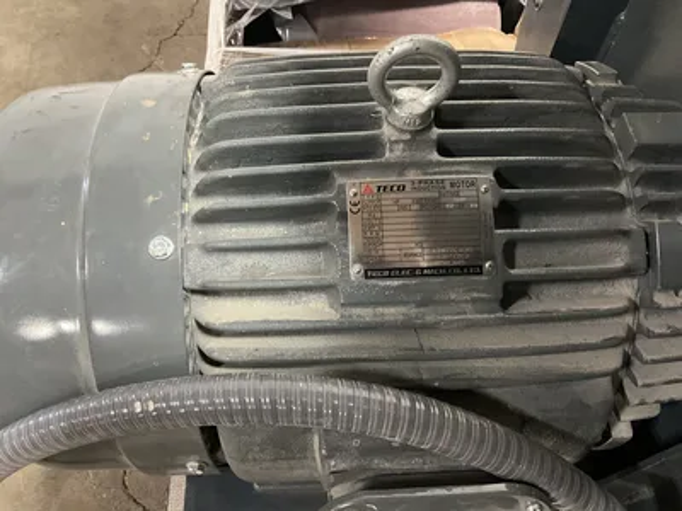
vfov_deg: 48.2
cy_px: 256
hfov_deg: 61.7
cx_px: 341
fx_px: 571
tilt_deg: -58.2
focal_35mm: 29
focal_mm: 3
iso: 400
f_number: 1.8
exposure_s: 1/30
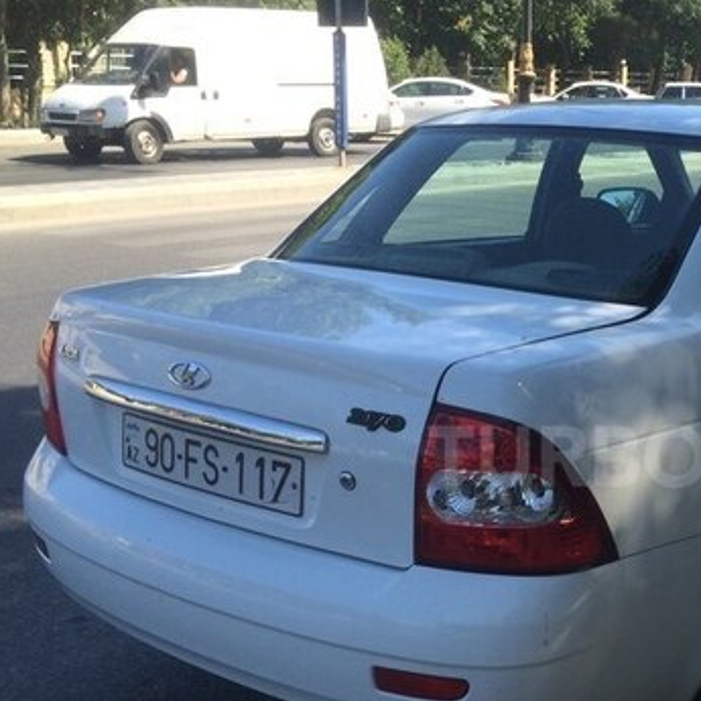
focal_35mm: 49
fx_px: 1123
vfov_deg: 34.4
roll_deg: -1.2
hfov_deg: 32.8
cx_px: 636
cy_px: 456
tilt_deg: -19.6
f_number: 2.2
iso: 32
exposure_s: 1/789
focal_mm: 4.15
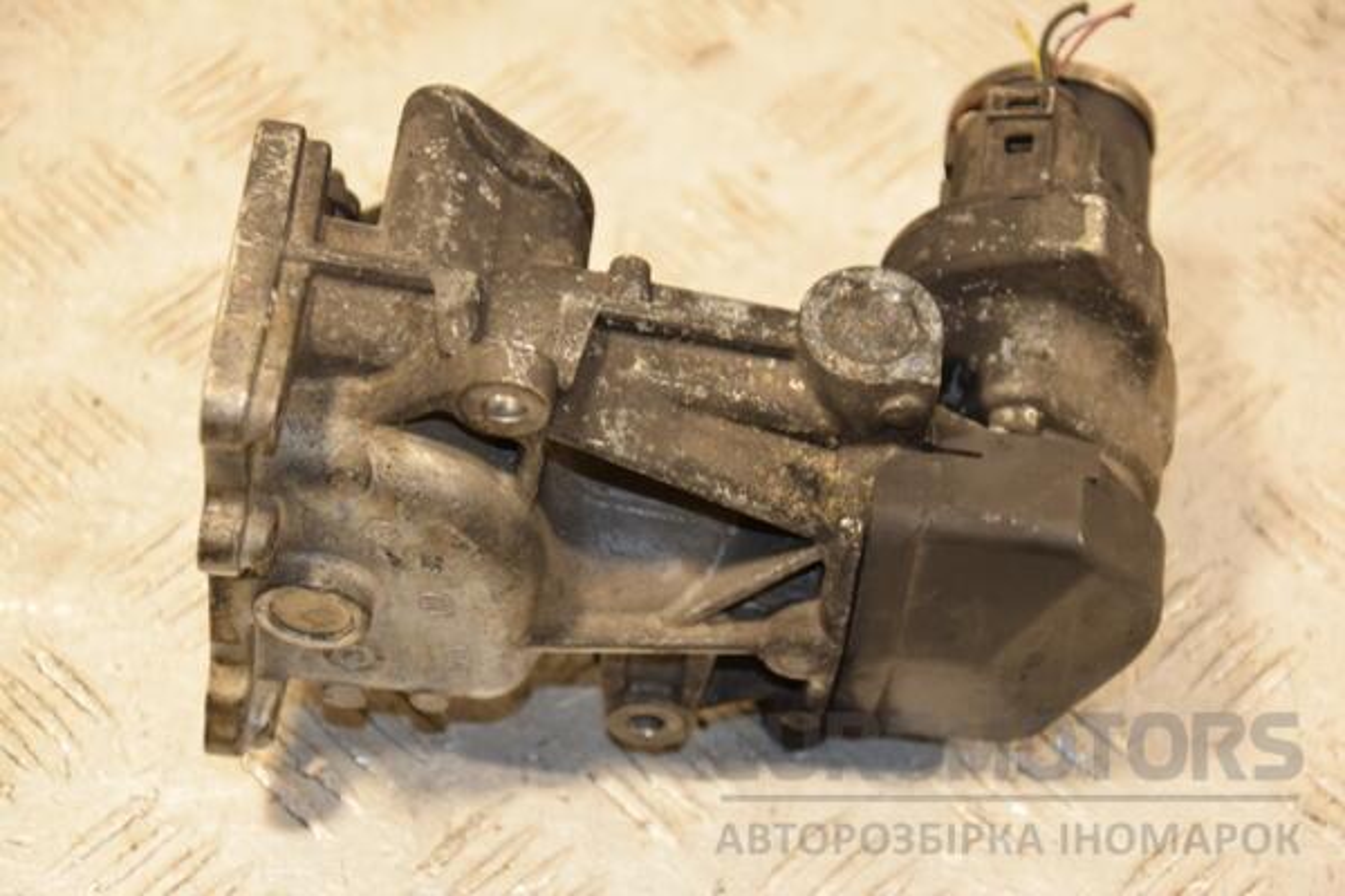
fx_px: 3923
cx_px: 672
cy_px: 448
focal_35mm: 105
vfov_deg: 13.0
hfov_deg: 19.5
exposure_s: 1/100
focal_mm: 70
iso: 800
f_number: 5.3
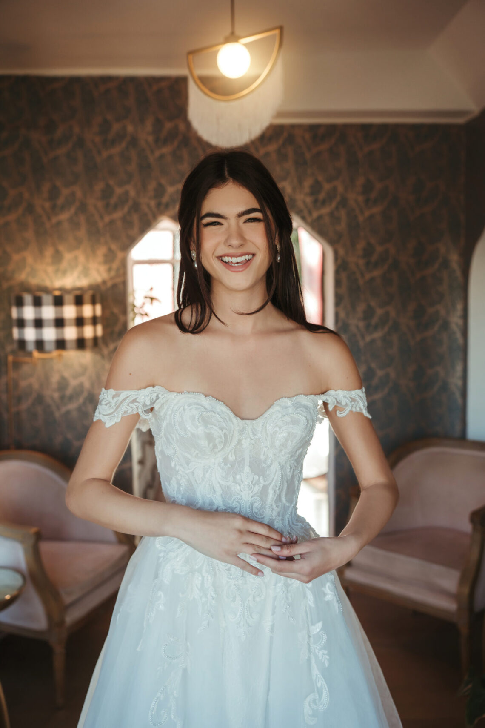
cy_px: 364
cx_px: 242
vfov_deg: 54.4
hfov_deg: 37.9
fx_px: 707
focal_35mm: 35
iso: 640
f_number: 2.8
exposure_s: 1/500
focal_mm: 35
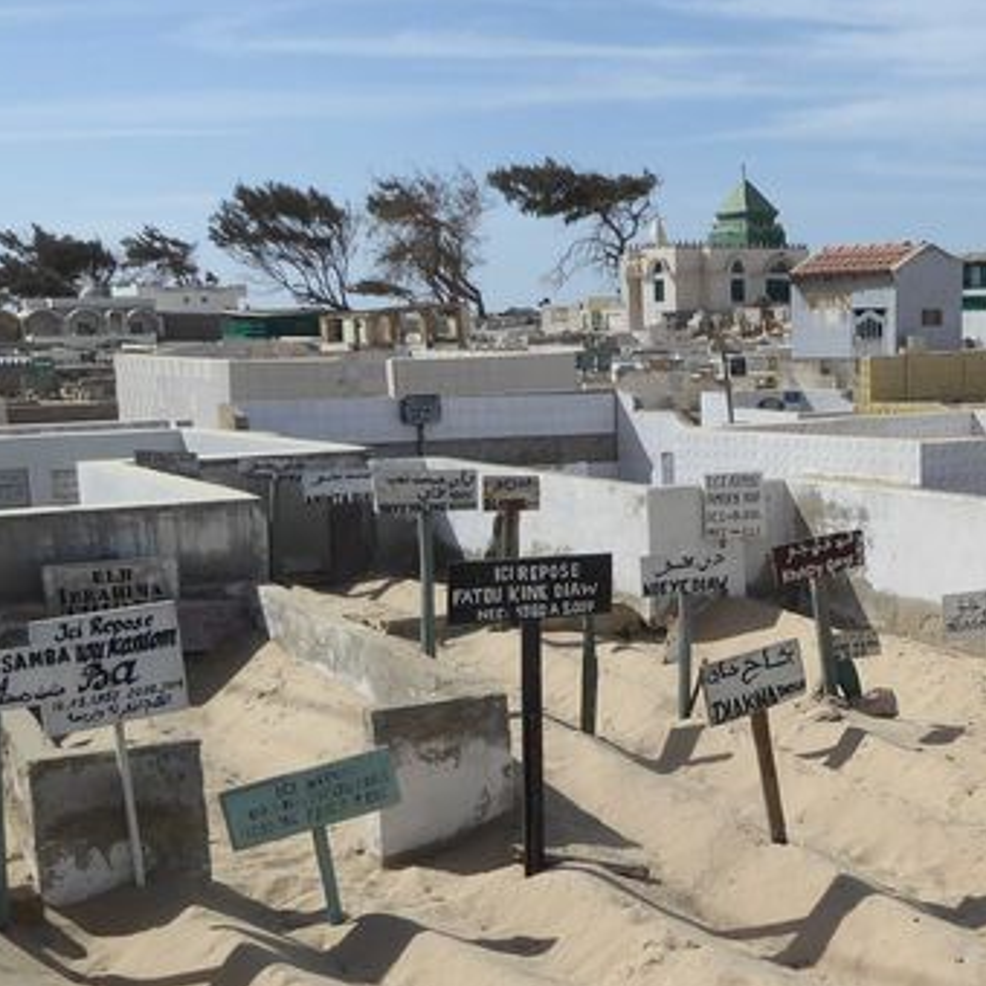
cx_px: 760
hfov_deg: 32.1
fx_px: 1676
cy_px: 673
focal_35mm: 52
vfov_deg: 32.5
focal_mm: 4.3
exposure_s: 1/1600
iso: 80
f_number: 3.3
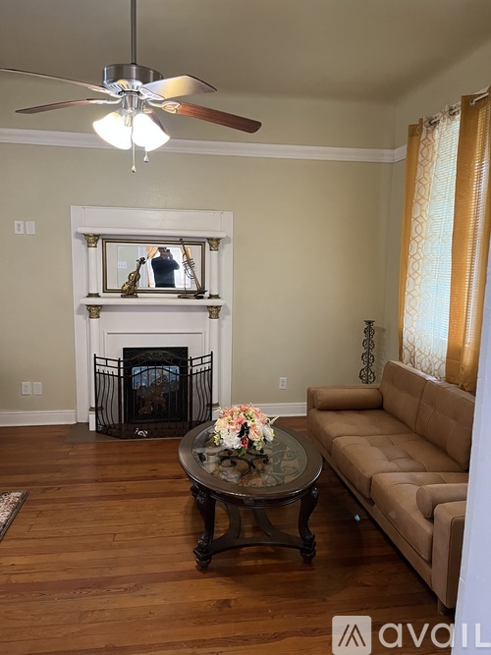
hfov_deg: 53.0
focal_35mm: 26
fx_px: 492
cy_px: 328
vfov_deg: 67.3
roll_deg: -1.1
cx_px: 246
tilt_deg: -8.3
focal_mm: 5.1
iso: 500
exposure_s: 1/60
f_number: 1.6
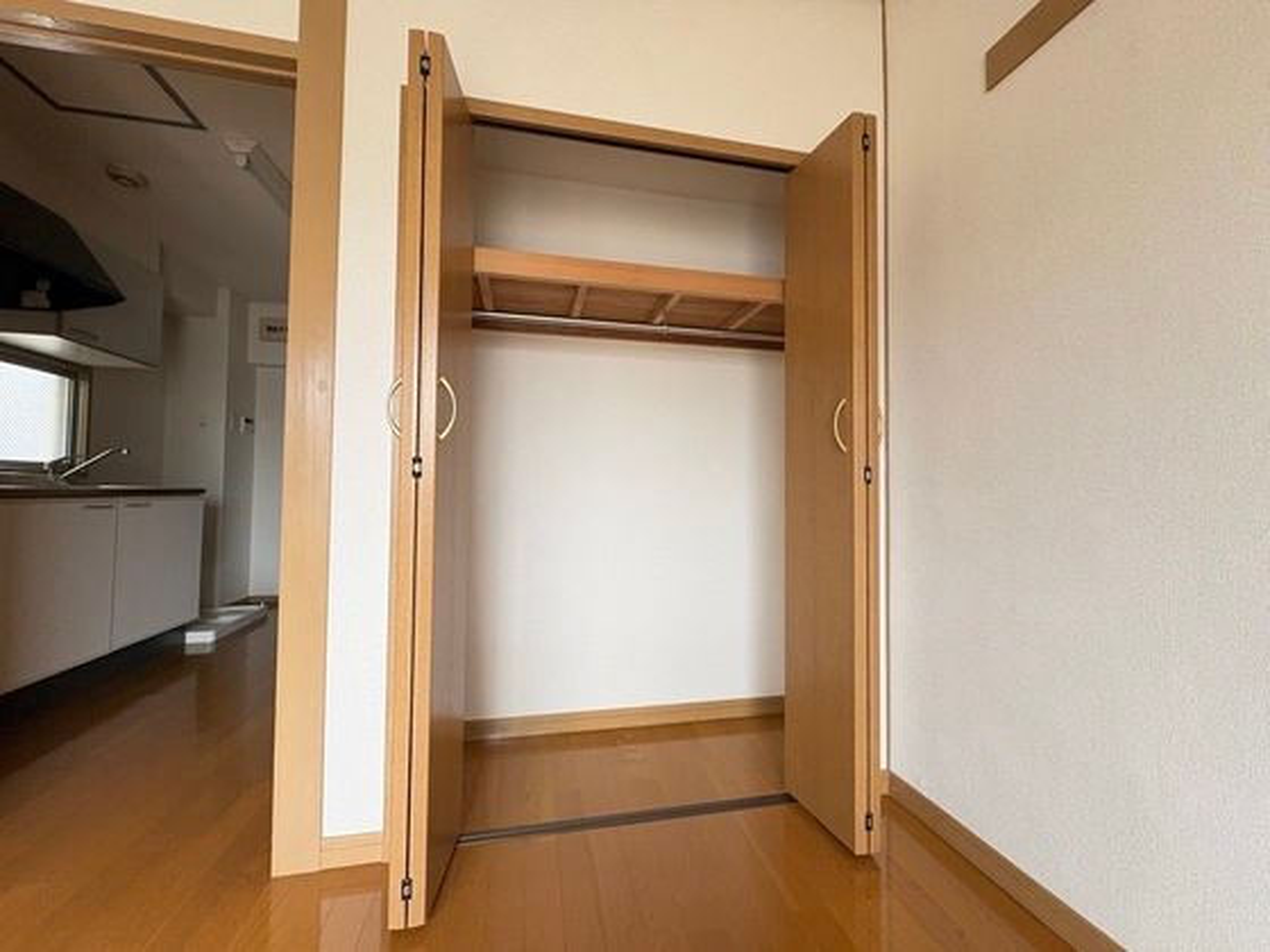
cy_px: 476
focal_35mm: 14
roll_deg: -0.4
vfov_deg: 85.7
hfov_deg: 102.1
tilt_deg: +1.6
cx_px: 635
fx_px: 514
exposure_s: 1/60
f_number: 2.2
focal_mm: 2.22
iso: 500
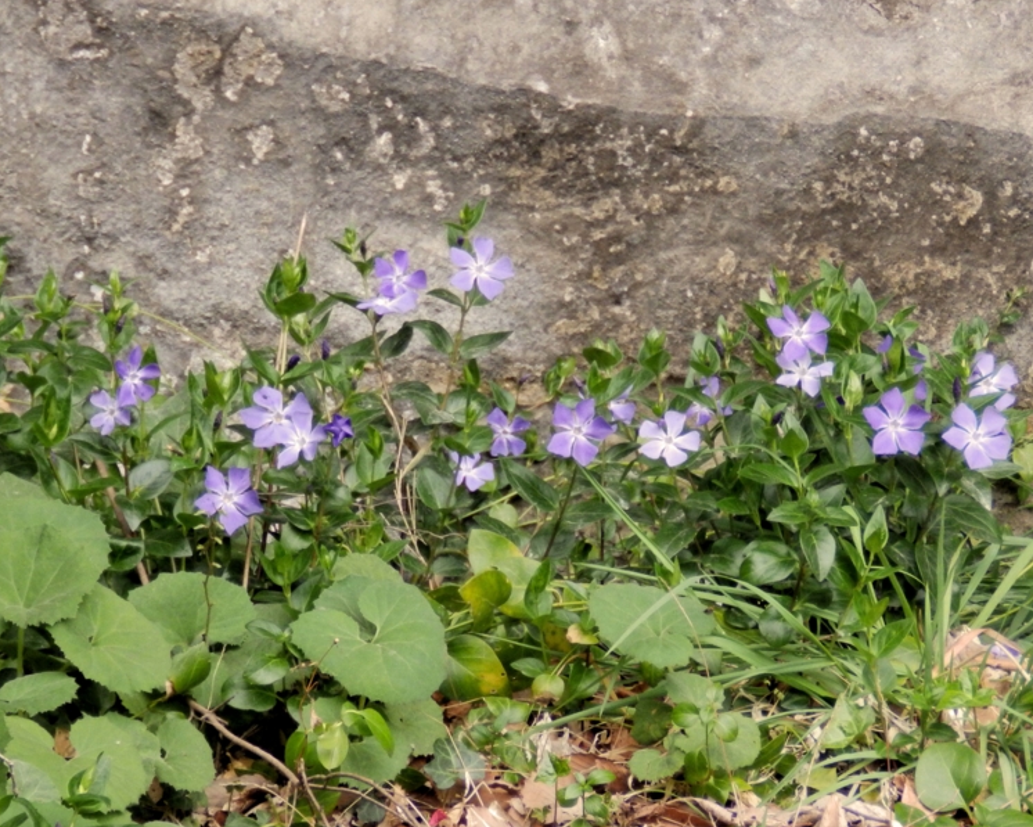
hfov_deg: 7.1
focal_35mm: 272
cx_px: 510
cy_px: 413
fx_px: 8317
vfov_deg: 5.7
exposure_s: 1/80
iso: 500
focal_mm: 46.5
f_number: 5.2
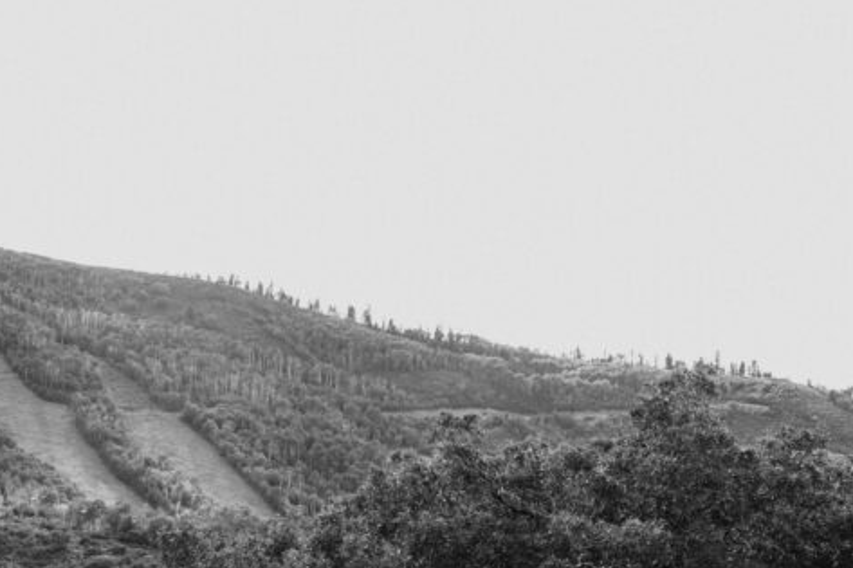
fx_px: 1232
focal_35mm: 52
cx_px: 177
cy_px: 410
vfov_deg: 25.7
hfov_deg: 36.9
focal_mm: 24
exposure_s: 1/250
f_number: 3.2
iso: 100
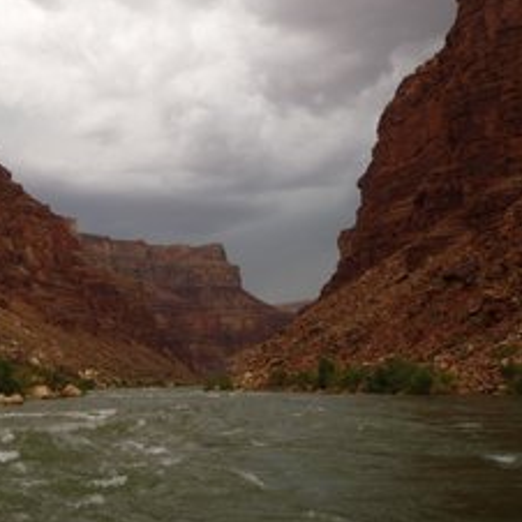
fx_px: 802
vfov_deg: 35.3
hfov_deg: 34.8
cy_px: 129
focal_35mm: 47
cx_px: 97
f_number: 2.8
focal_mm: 4.4
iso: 100
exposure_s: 1/500
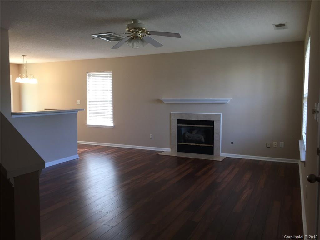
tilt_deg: -3.1
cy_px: 120
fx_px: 268
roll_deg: -0.6
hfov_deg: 61.7
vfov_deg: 48.2
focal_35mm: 29
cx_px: 160
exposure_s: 1/30
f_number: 2.2
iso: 40
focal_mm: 4.15
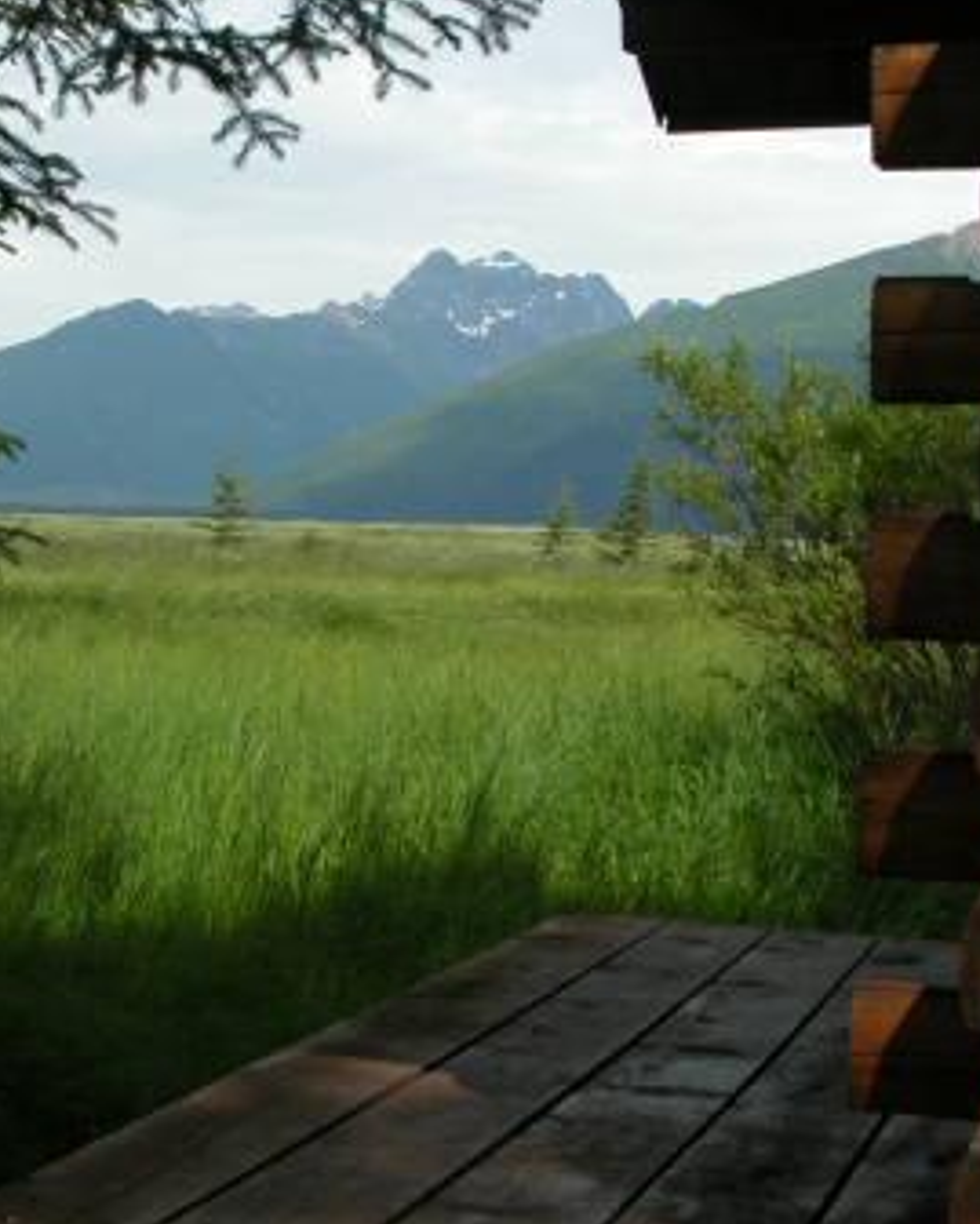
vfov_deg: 29.0
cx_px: 270
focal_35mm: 65
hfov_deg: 23.3
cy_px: 474
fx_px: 2356
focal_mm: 8.9
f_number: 6.3
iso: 100
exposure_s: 1/363
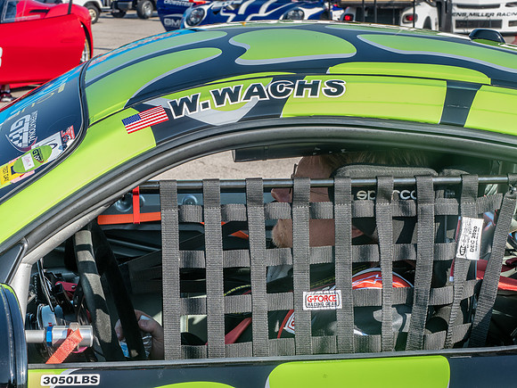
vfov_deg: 18.4
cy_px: 194
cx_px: 258
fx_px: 1195
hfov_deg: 24.4
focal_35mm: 80
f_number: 9
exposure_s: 1/60
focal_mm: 40
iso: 200
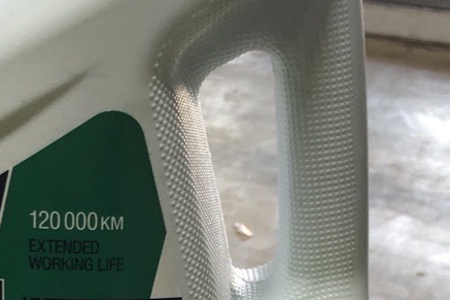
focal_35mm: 96
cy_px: 285
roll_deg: -2.4
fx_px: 1199
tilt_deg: -21.8
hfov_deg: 21.1
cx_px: 133
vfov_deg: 14.1
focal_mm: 4
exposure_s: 1/30
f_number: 1.8
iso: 32
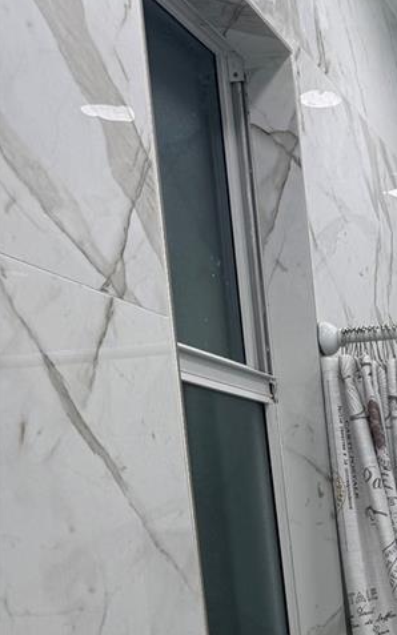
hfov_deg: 18.1
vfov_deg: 28.9
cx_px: 596
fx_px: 1108
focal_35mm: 64
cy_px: 700
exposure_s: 1/157
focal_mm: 6.76
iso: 64
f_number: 1.78
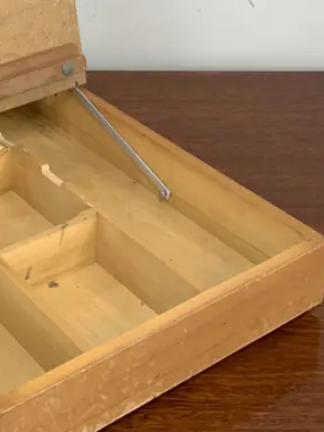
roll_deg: +1.8
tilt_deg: -19.4
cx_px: -2
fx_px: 874
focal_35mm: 70
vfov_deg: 25.8
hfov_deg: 20.3
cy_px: -40
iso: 64
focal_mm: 4.25
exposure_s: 1/50
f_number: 1.8
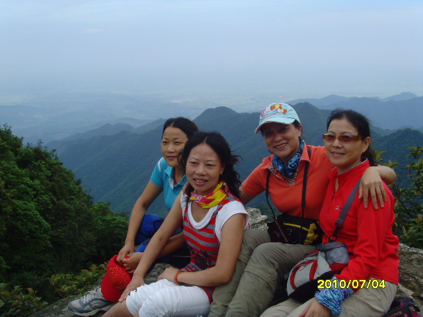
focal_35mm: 39
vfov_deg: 36.8
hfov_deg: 47.9
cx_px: 212
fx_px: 477
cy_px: 158
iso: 80
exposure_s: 1/180
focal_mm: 6.6
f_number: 6.3
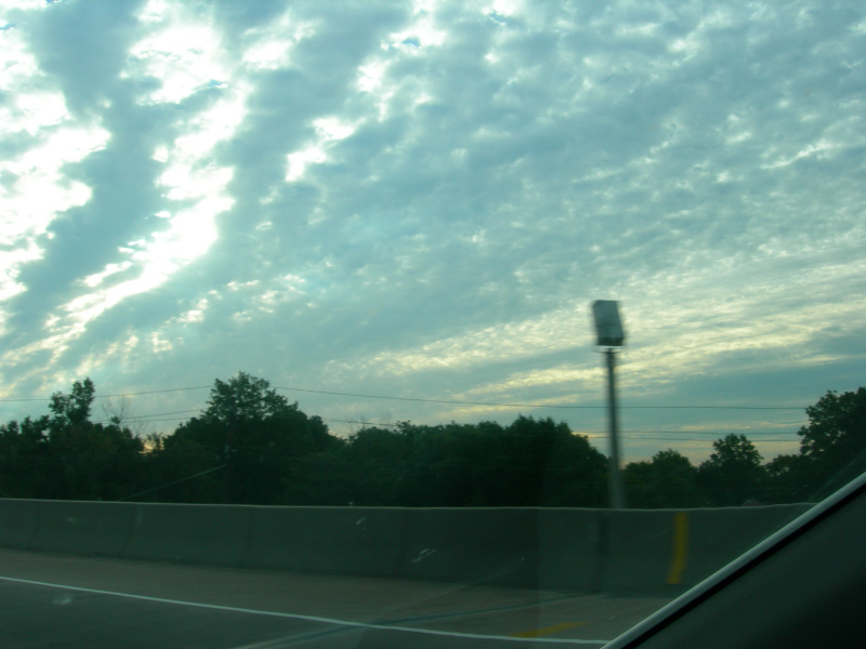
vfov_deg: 37.7
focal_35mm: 38
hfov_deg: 49.0
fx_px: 951
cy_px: 324
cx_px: 433
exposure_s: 1/228
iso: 50
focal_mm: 7.8
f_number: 4.8
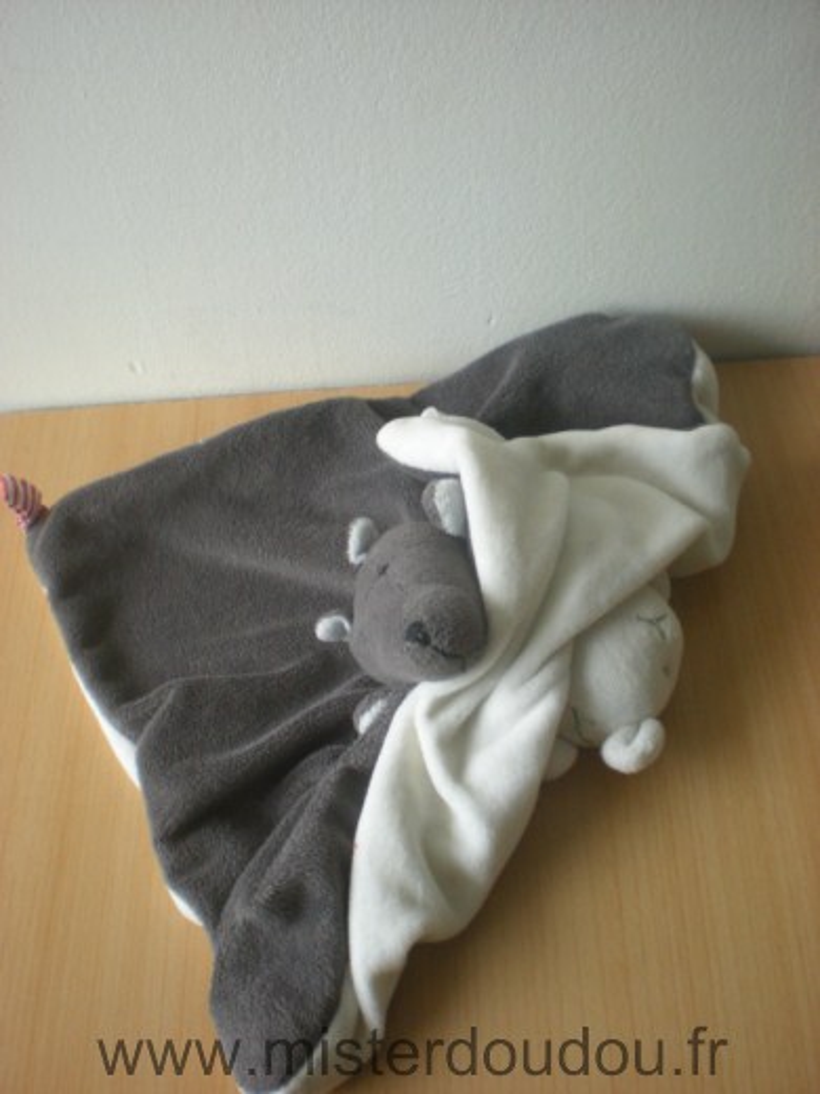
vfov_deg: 49.0
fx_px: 1200
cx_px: 410
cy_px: 547
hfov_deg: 37.7
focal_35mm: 38
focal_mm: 6.3
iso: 200
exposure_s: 1/47.2
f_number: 3.1
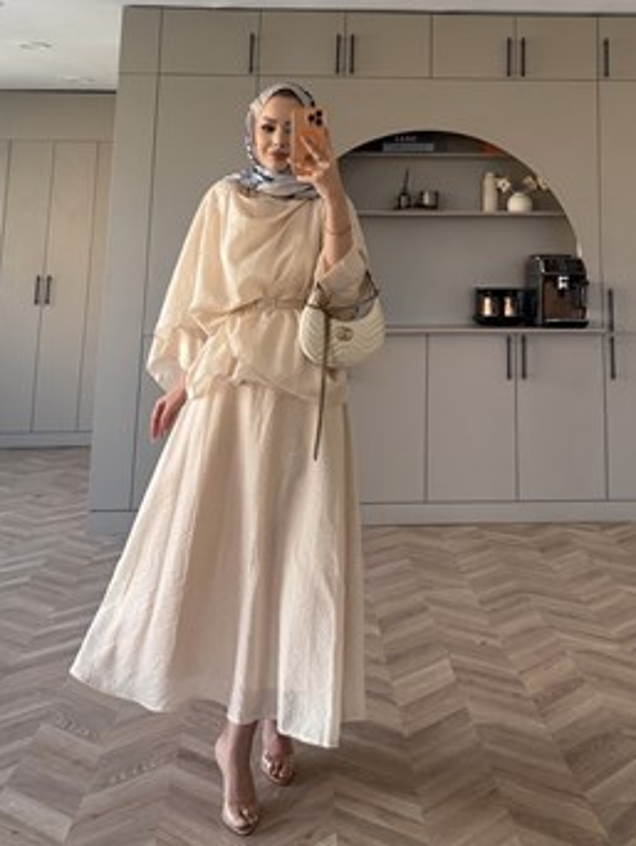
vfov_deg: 61.4
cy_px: 370
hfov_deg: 48.3
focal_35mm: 29
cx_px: 302
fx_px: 710
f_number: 1.78
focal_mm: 6.76
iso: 100
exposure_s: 1/121
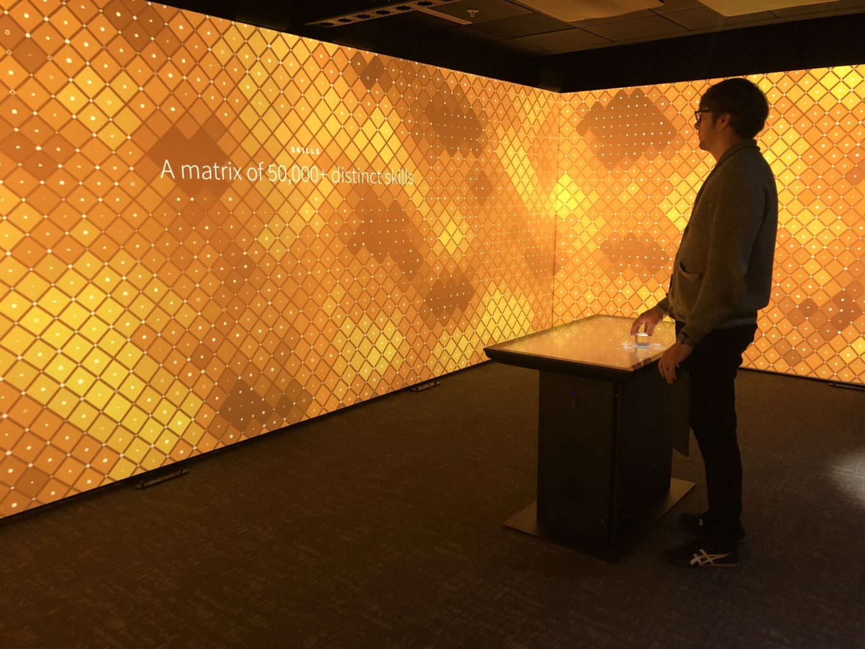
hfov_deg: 63.4
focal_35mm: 28
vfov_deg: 49.7
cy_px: 324
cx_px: 432
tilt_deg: -10.9
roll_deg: +0.2
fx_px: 700
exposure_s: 1/15
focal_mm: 4
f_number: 1.8
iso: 80
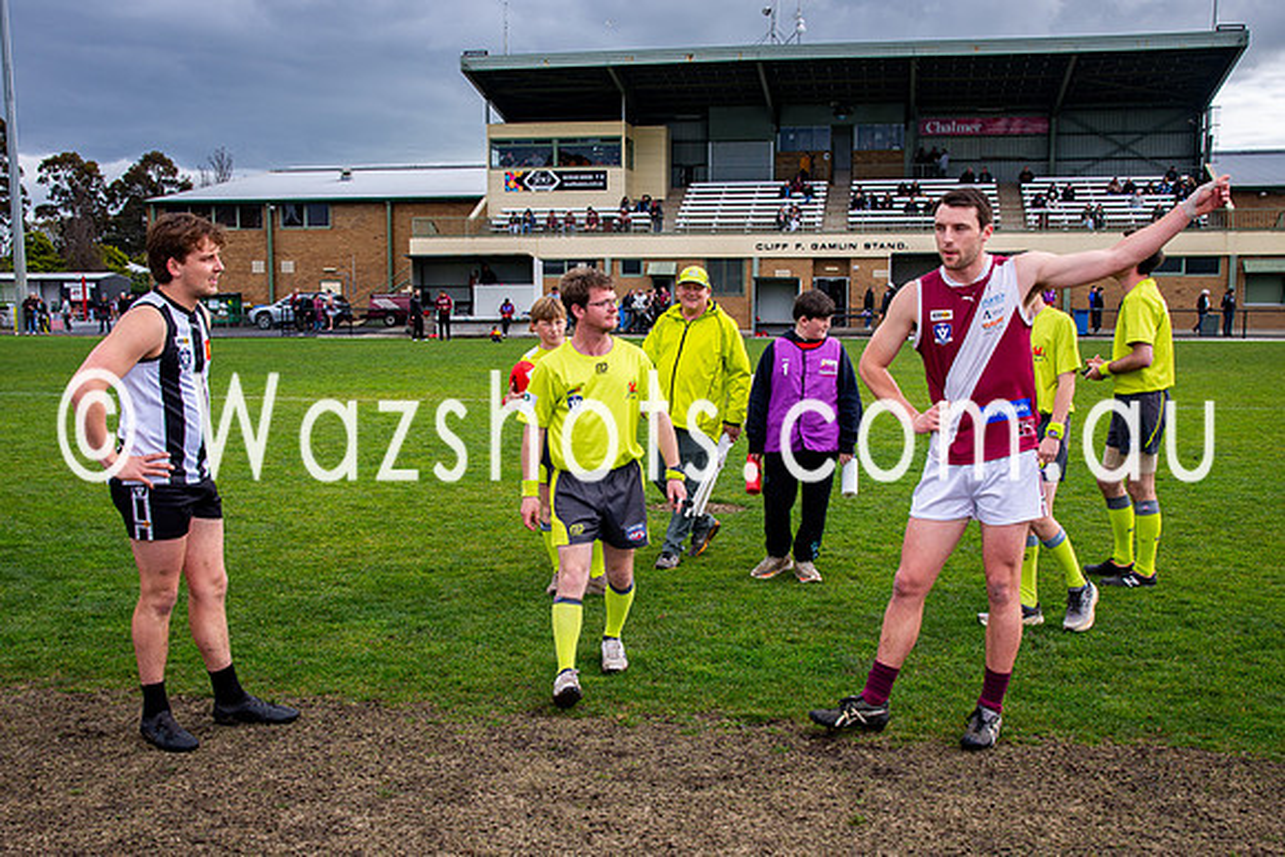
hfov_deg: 45.8
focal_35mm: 43
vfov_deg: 31.4
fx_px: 1522
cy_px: 502
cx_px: 631
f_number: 7.1
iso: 100
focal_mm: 22
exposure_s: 1/160
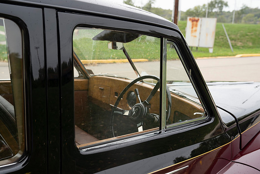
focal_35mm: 41
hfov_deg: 47.4
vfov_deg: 32.6
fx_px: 296
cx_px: 130
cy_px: 87
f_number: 5.6
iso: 200
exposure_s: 1/160
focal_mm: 41
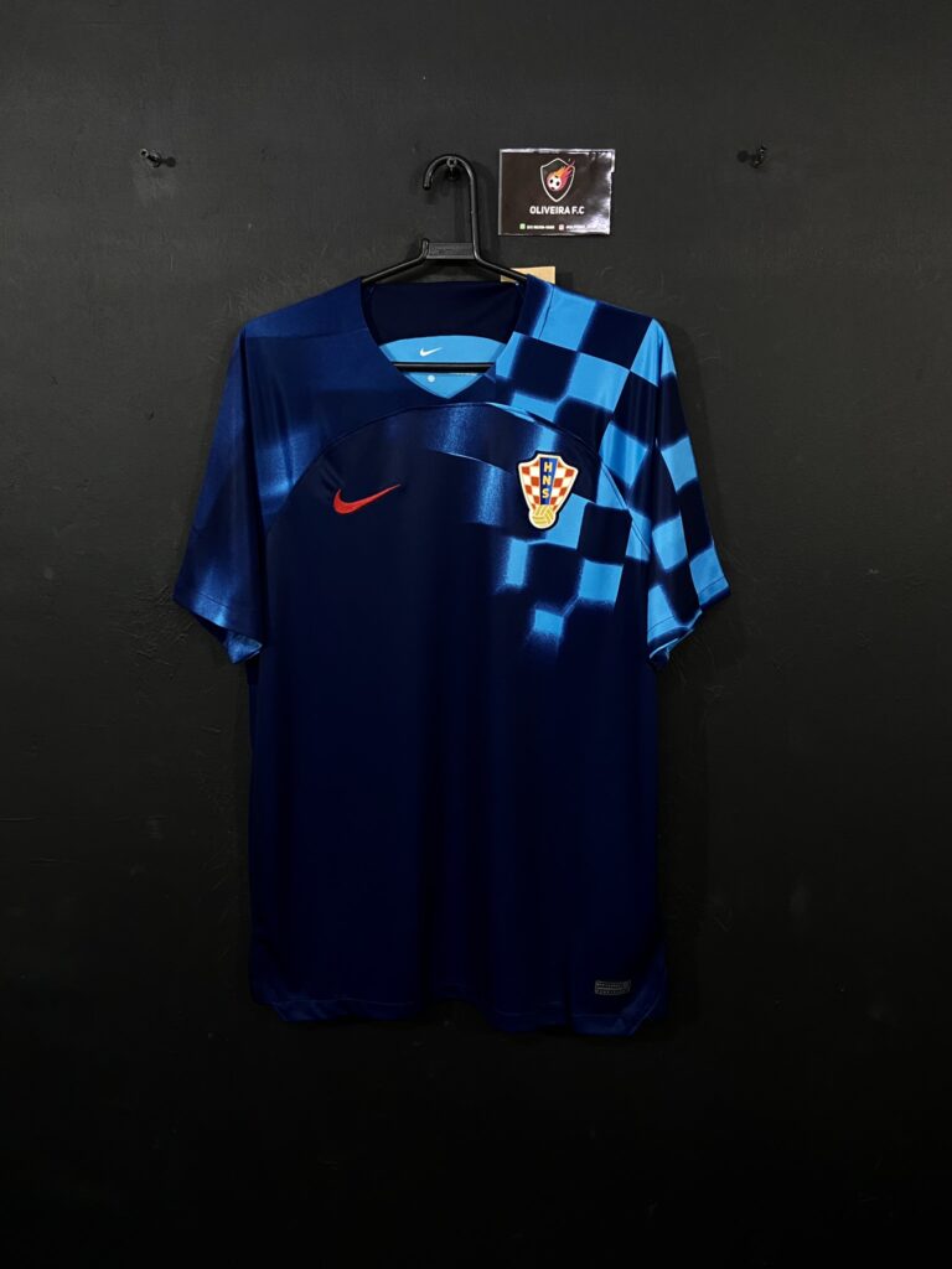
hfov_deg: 53.1
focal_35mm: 26
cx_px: 476
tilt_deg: -9.7
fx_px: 953
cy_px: 634
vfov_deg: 67.3
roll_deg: +0.1
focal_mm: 4.25
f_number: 1.8
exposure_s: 1/60
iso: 400
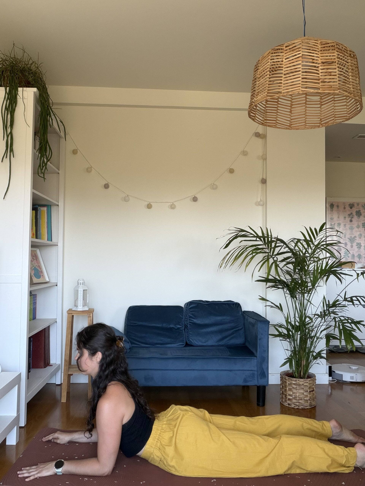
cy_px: 243
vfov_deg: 60.0
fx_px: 422
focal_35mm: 30
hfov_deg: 46.8
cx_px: 182
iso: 80
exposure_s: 1/87
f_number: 1.9
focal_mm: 2.71
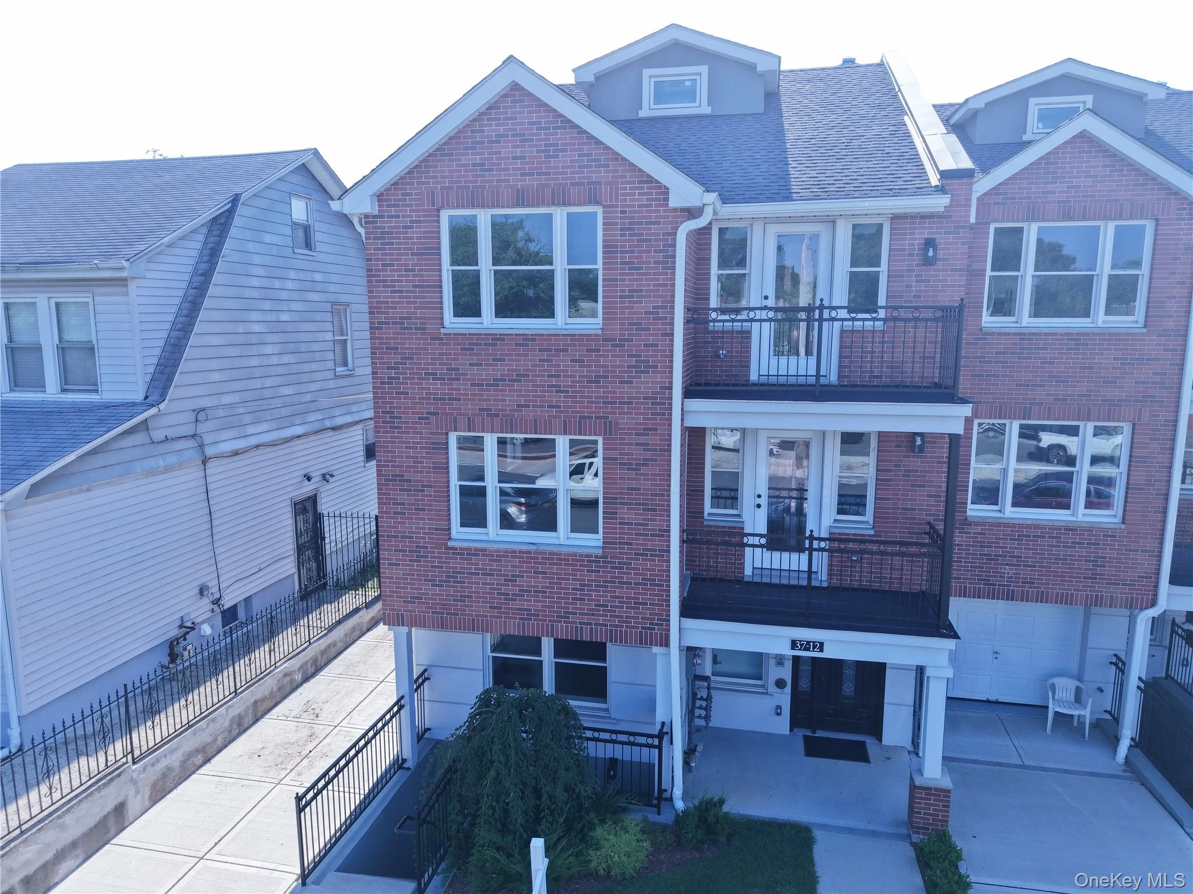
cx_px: 596
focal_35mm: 24
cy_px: 447
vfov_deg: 56.8
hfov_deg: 71.6
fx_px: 827
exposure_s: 1/1500
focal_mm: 8.67
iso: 250
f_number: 1.8
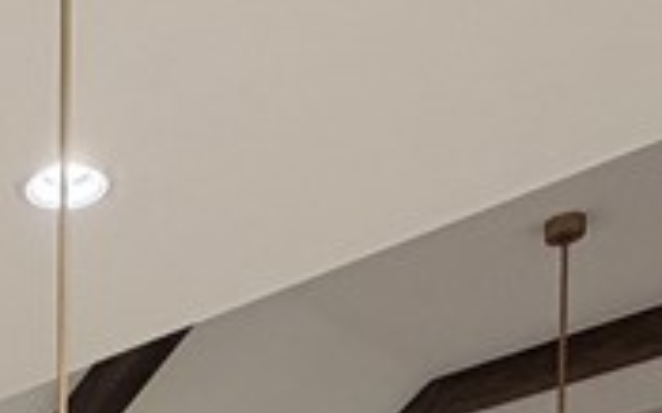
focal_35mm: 87
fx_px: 1568
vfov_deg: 11.3
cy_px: 1118
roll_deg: +0.0
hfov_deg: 22.1
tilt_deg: -4.0
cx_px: -125
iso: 200
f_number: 2.2
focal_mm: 2.22
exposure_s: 1/120
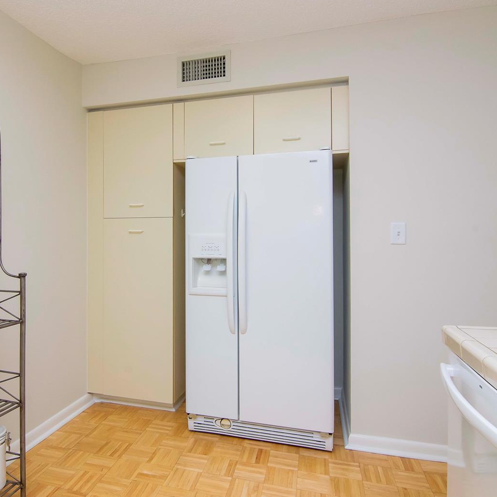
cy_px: 245
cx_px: 182
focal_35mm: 22
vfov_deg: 70.5
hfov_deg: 69.2
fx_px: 352
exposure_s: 1/50
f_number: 13
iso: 800
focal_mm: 11
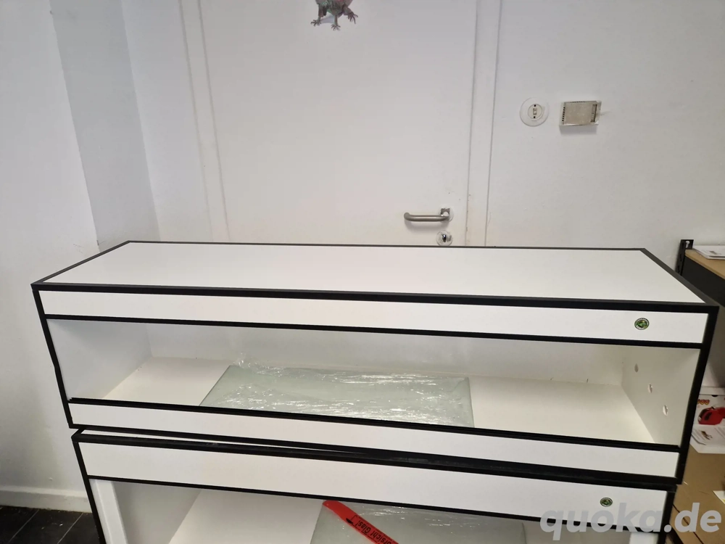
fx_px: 482
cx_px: 362
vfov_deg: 58.9
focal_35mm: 23
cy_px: 272
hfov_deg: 73.9
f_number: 1.8
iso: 320
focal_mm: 5.4
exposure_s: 1/100
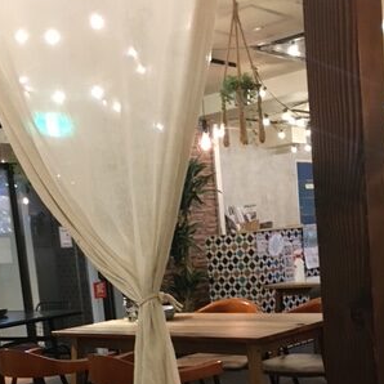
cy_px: 339
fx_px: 690
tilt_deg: -6.4
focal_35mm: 55
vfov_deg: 29.9
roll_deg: +4.8
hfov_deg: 31.1
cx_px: 174
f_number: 2.2
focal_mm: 4.15
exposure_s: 1/15
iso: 200
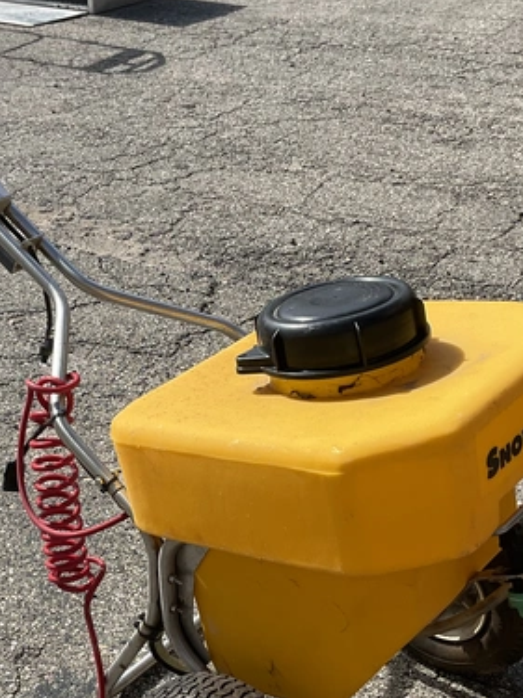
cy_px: 442
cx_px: 147
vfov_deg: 33.1
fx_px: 1169
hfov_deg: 25.0
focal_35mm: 58
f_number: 1.8
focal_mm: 3
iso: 25
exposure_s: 1/1984
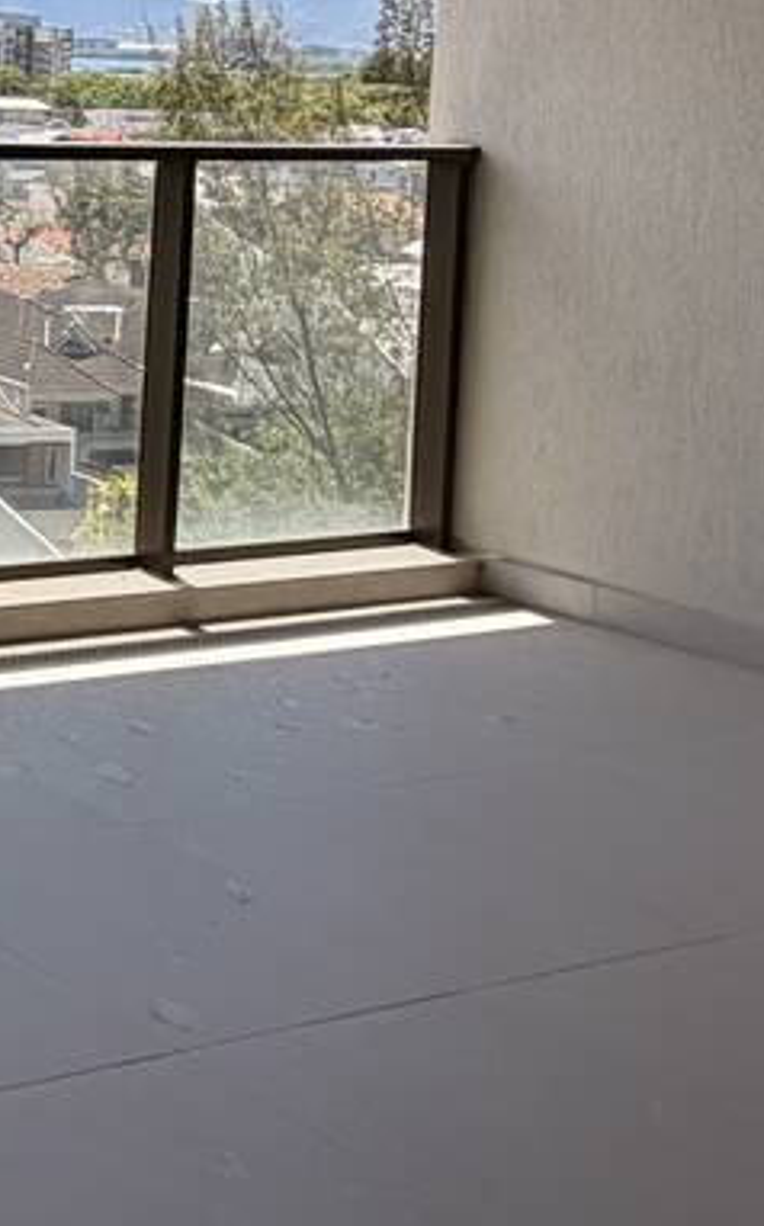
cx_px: -905
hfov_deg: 15.9
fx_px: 1870
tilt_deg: -3.1
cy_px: 87
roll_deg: -2.1
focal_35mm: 56
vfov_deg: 34.0
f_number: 2.2
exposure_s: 1/770
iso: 25
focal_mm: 2.22
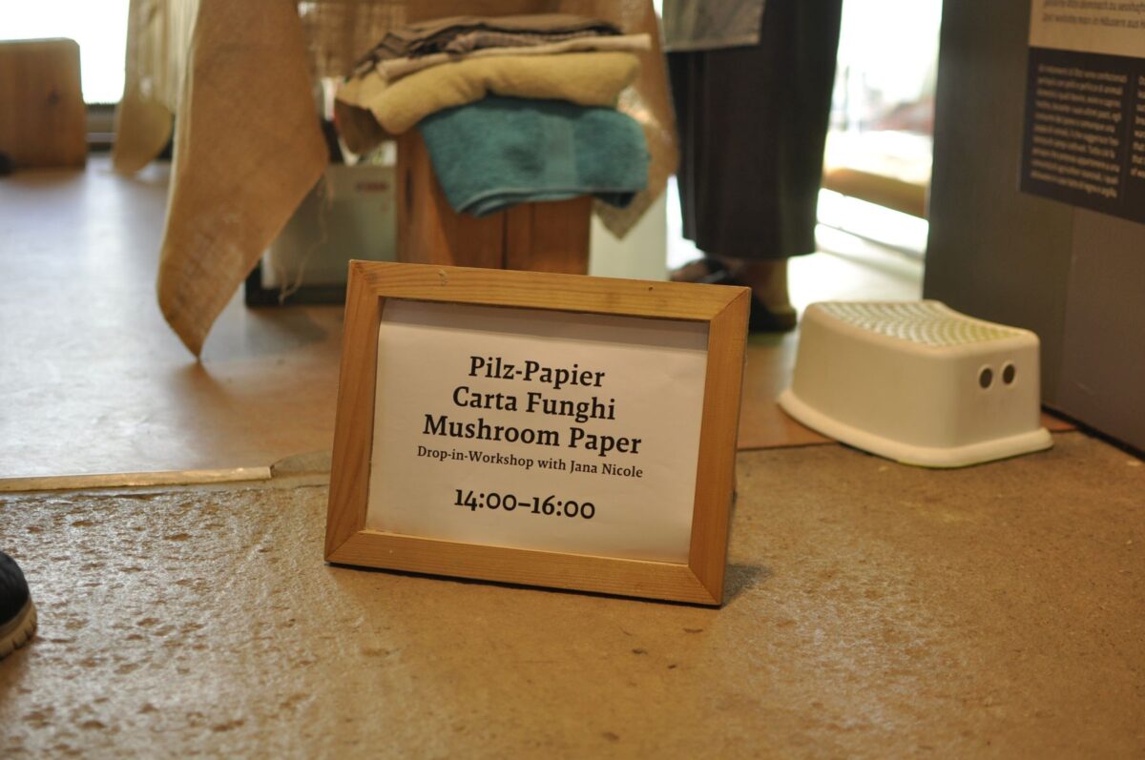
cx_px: 572
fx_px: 1668
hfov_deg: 37.9
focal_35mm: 52
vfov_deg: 25.7
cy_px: 380
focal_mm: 35
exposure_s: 1/100
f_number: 1.8
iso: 320
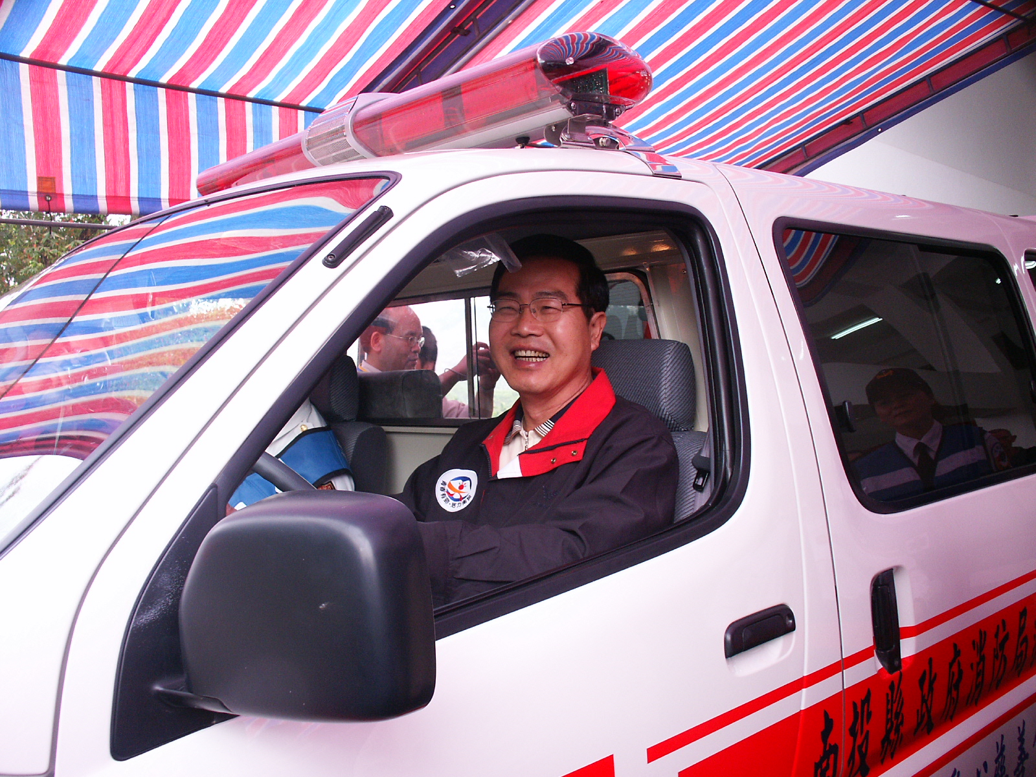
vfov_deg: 38.7
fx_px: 1107
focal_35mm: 37
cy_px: 388
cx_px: 518
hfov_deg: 50.1
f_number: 3.5
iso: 200
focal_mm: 9.64
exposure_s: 1/90
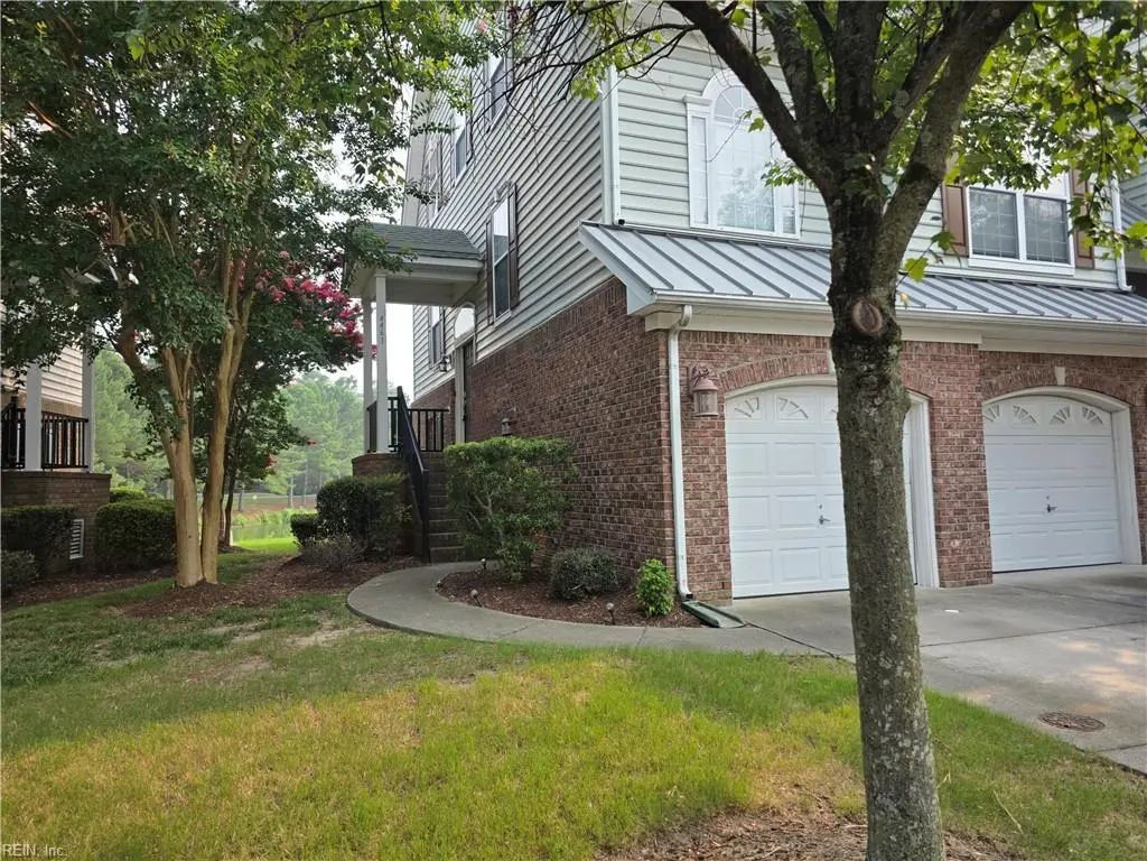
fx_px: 762
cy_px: 430
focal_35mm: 23
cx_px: 574
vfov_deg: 58.9
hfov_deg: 73.9
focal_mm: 6.3
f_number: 1.7
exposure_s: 1/1376
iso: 80
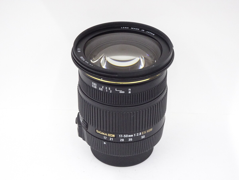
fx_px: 573
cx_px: 120
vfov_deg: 17.8
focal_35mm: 83
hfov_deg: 23.6
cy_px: 90
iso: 1000
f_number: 5
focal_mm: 14.12
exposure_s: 1/100
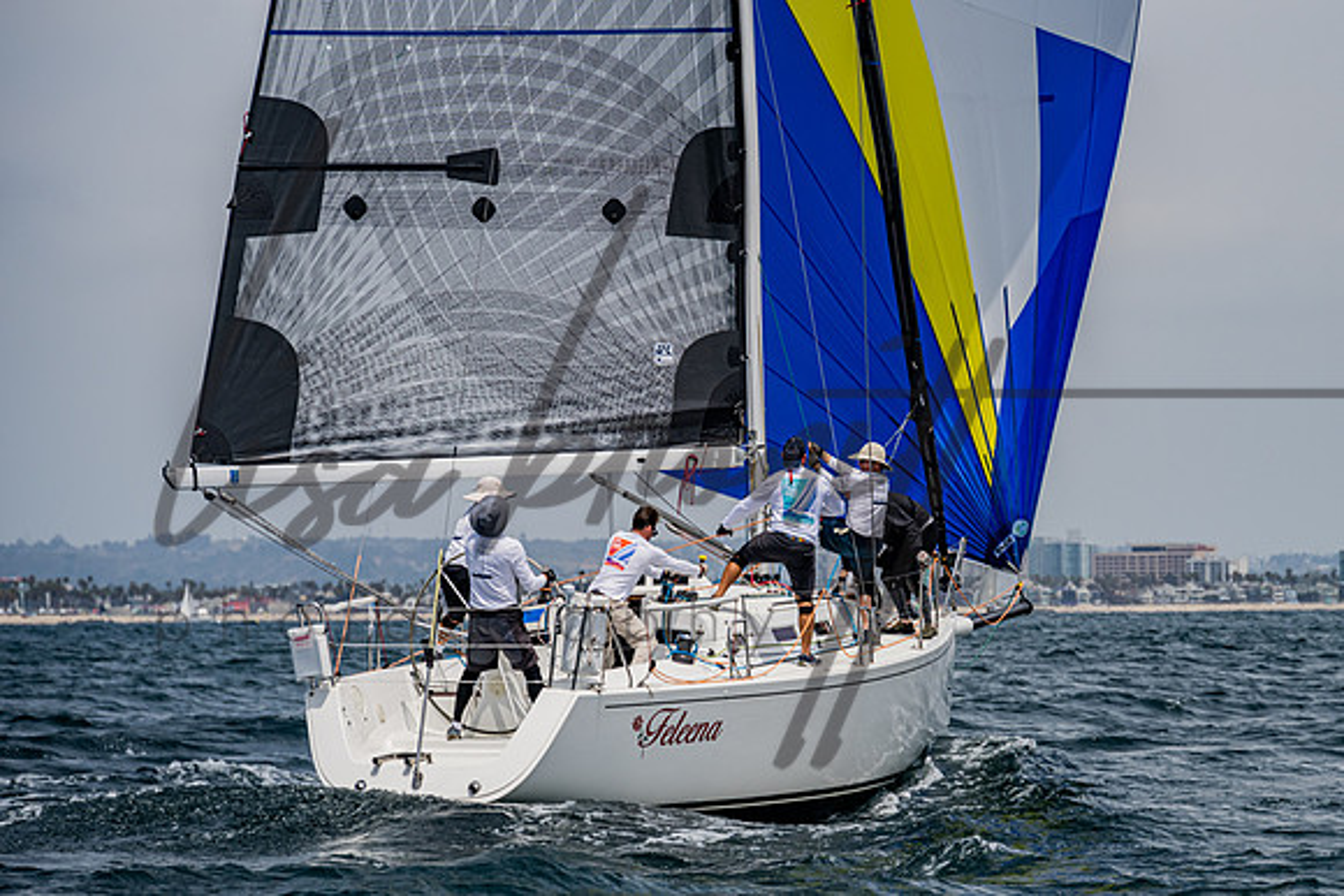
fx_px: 7390
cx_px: 799
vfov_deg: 6.9
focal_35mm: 198
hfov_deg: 10.4
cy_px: 425
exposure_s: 1/1000
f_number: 6.3
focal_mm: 150
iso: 250
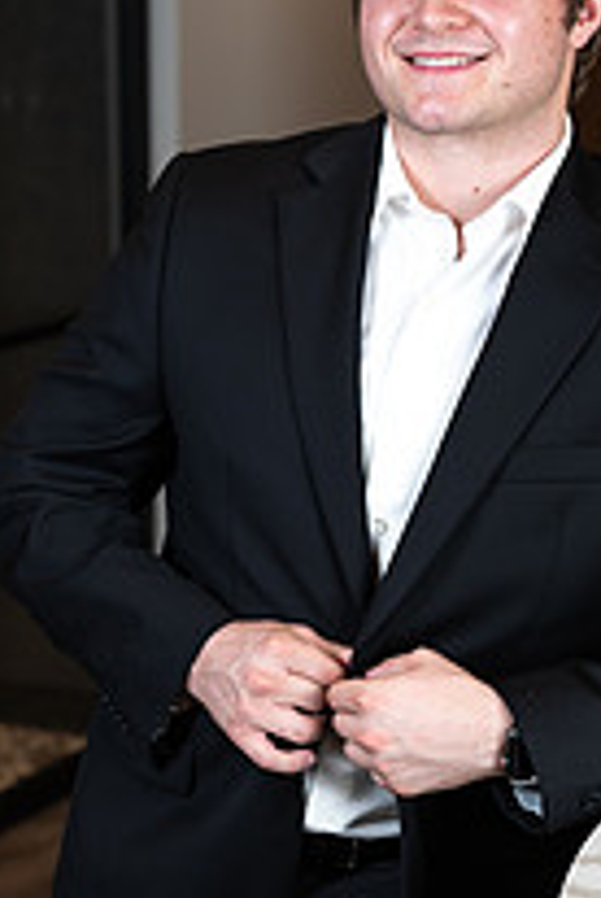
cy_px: 519
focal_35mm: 109
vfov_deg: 18.7
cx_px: 392
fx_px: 2720
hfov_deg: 12.6
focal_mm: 50
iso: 100
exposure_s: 1/125
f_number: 4.5
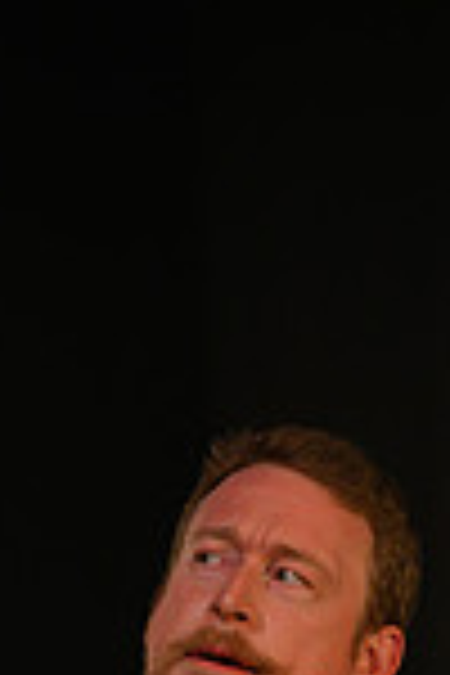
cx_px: 248
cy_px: 986
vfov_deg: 4.6
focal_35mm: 450
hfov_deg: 3.1
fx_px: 8437
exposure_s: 1/160
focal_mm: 150
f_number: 3.5
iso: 1250
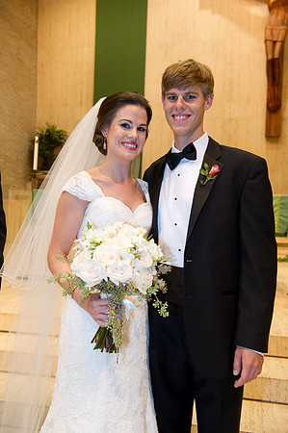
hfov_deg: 35.0
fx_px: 457
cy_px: 216
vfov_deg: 50.7
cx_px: 144
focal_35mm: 38
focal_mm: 38
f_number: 5
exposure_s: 1/60
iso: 1600
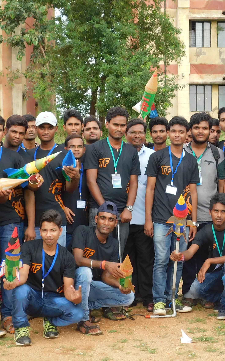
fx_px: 814
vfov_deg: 24.9
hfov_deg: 15.7
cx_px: 164
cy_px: 191
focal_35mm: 83
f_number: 3.6
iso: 125
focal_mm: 7.1
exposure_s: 1/320
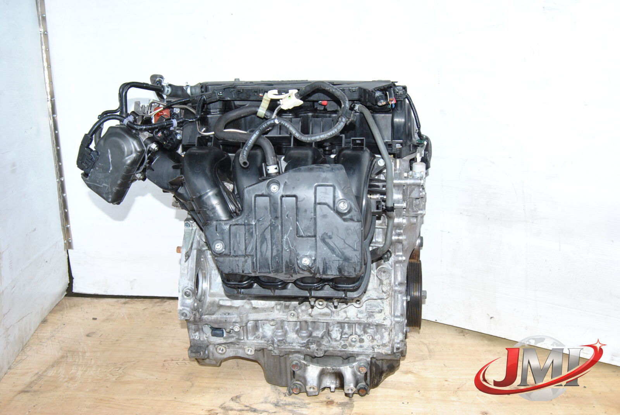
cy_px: 208
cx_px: 310
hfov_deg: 53.1
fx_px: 621
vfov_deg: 37.0
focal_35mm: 36
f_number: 7.1
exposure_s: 1/200
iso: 400
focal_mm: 24
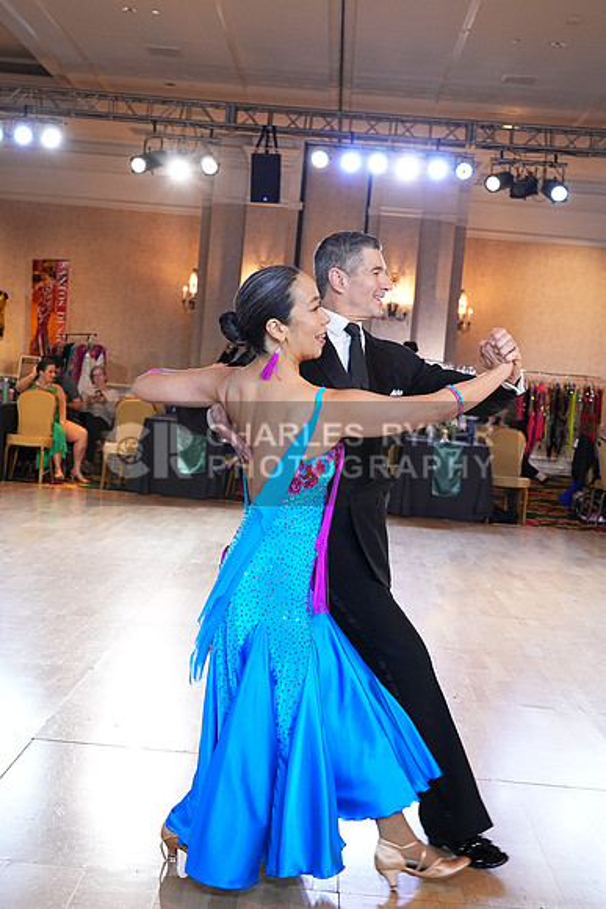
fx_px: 1161
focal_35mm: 46
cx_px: 303
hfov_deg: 29.3
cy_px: 454
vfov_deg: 42.7
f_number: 6.3
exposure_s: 1/200
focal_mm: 46
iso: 5000
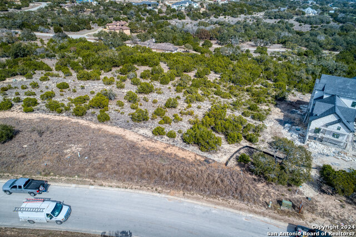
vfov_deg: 53.1
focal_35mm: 24
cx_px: 178
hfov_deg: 73.8
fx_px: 237
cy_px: 118
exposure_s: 1/400
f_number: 5
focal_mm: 8.8
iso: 200
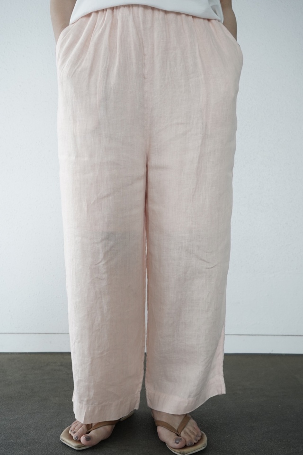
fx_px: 455
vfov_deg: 53.2
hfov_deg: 36.8
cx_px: 152
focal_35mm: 36
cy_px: 228
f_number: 7.1
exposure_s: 1/100
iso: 3200
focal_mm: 36
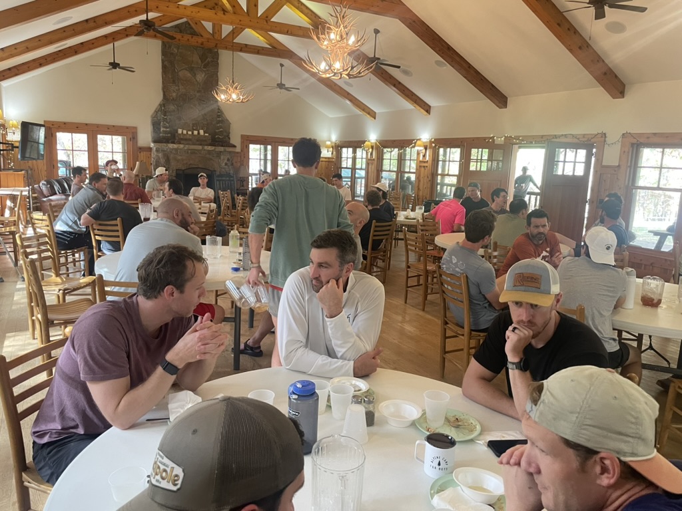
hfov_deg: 67.3
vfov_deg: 53.1
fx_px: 512
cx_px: 341
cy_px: 256
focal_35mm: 26
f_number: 1.6
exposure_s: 1/60
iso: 250
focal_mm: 4.2
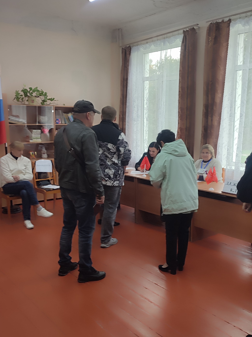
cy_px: 186
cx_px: 156
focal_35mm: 36
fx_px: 349
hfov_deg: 39.4
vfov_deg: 51.3
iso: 53
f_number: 1.9
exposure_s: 1/33
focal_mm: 6.04
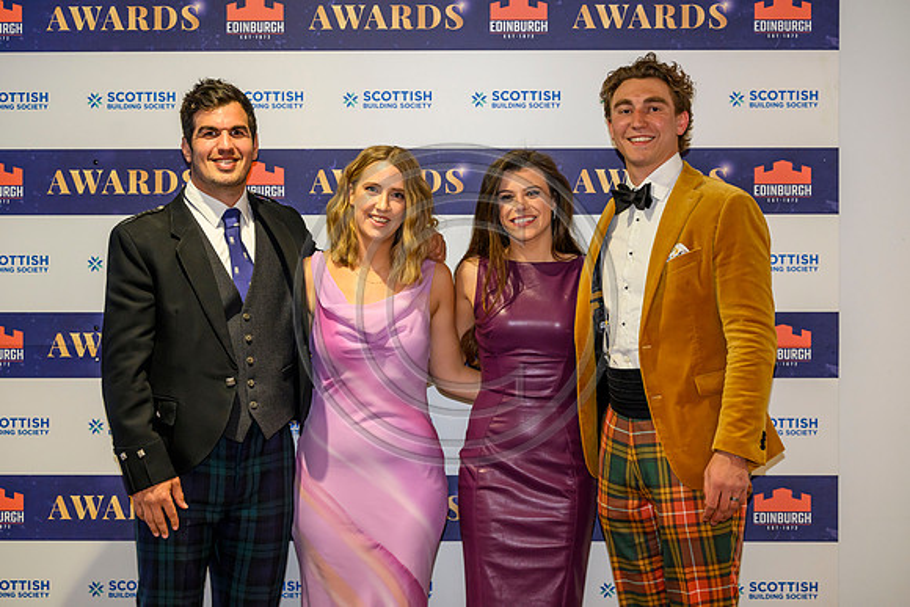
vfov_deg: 14.3
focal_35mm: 96
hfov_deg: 21.2
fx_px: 2427
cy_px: 304
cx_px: 455
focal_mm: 96
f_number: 3.2
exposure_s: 1/160
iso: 2500
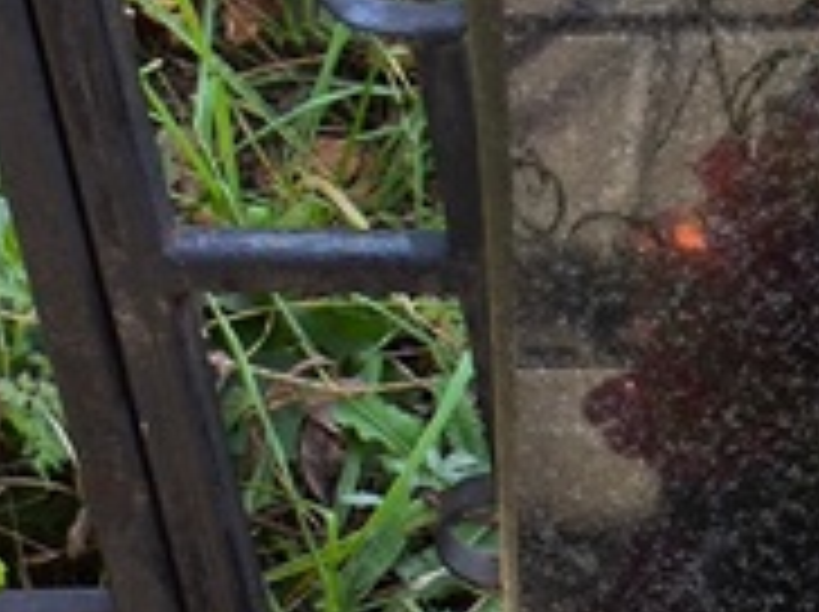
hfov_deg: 8.6
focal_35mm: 220
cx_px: 1577
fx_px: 5198
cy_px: 248
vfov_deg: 6.7
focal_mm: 4.71
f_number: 1.7
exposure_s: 1/328
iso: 50
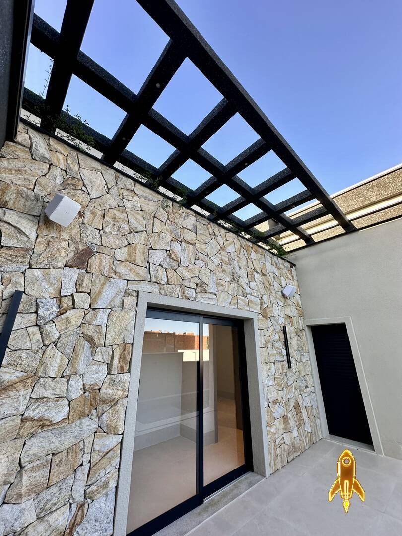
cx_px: 201
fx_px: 217
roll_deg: -1.0
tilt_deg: +21.2
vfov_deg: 102.1
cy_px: 268
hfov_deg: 85.7
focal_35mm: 14
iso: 40
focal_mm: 2.22
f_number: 2.2
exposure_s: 1/244
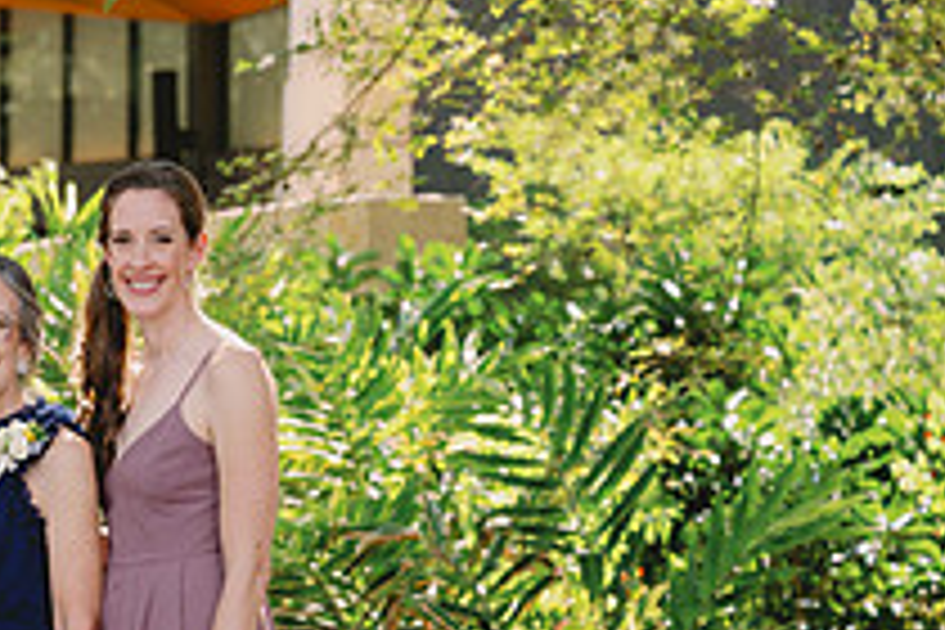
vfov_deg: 7.1
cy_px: 630
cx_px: -351
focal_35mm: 193
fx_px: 5066
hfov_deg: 10.4
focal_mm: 70
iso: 100
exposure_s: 1/200
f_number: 3.5
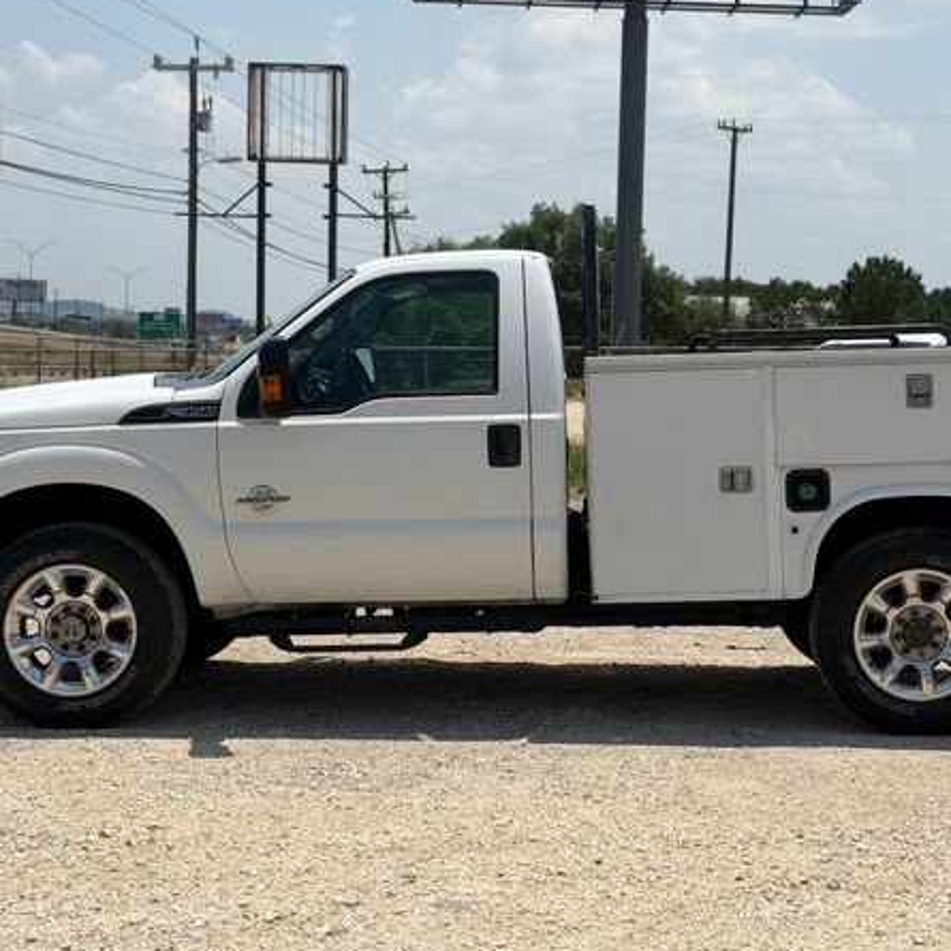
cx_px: 547
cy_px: 451
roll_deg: -1.3
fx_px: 1896
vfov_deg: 28.2
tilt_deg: -4.6
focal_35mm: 61
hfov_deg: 28.1
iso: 64
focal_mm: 6.76
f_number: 1.78
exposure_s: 1/9901
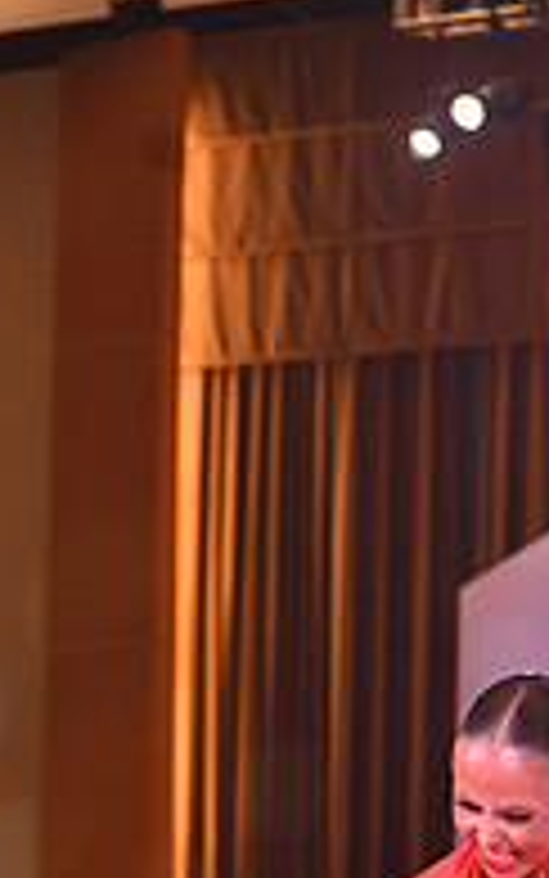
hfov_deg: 6.1
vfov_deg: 9.7
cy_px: 1130
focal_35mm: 212
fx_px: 5071
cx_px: 749
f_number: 5
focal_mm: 70
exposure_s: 1/400
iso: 2000
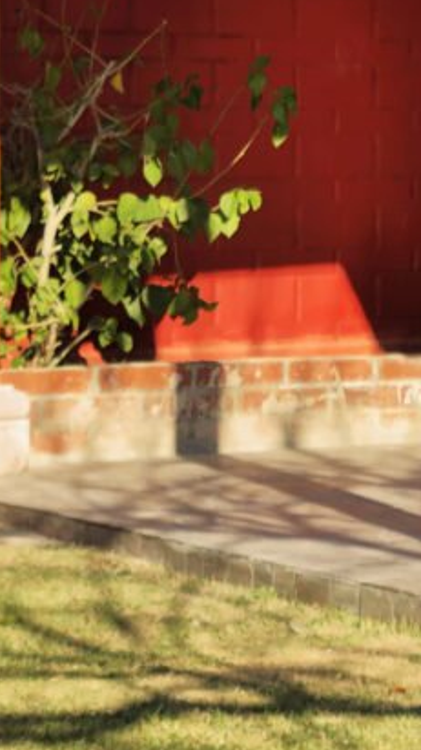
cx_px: 481
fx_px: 2800
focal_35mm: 141
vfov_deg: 14.9
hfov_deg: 8.5
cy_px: -78
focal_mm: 6
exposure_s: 1/134
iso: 16
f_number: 2.4
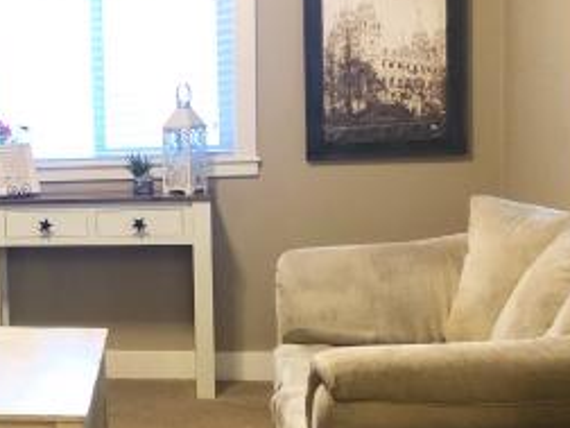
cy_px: 217
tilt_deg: -6.6
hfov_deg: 25.0
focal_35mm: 71
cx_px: -97
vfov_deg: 20.7
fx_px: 1169
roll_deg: +1.7
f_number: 1.8
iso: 100
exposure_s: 1/11
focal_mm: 3.99
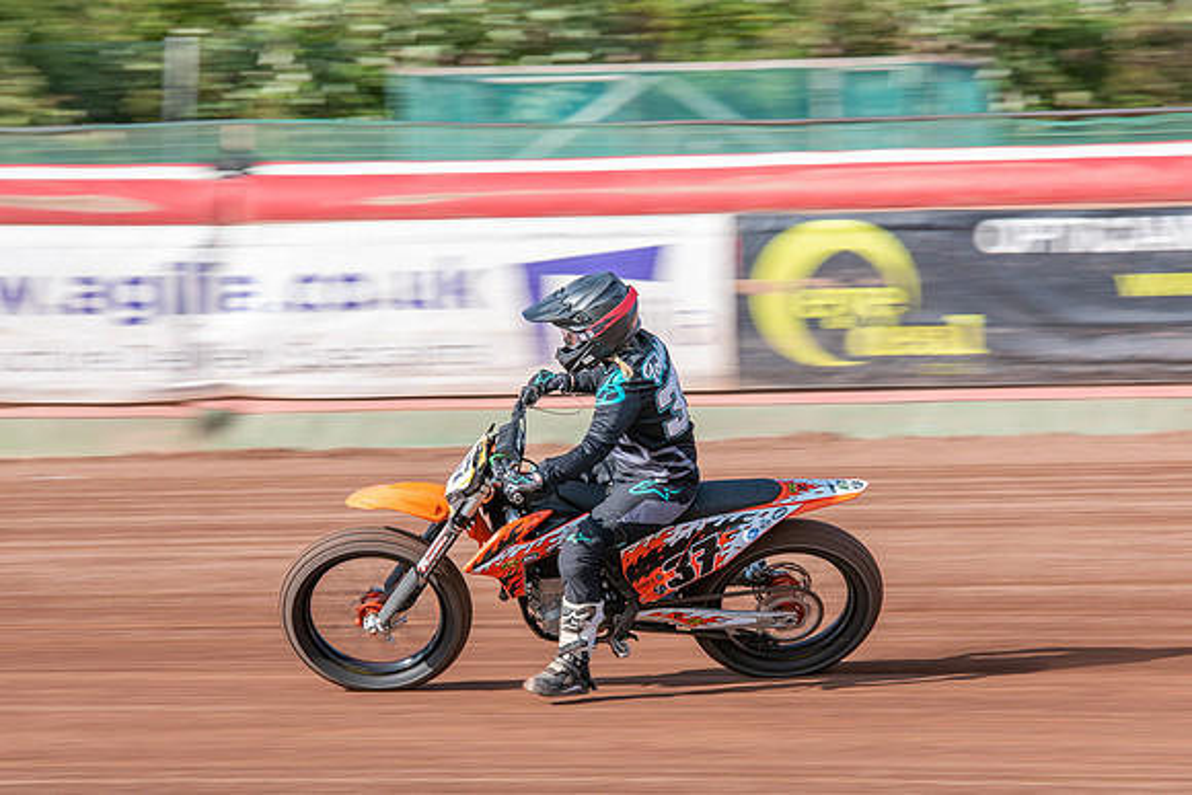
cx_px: 643
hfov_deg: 7.2
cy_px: 515
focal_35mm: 287
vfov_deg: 4.8
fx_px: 9505
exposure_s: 1/125
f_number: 7.1
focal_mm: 200
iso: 100
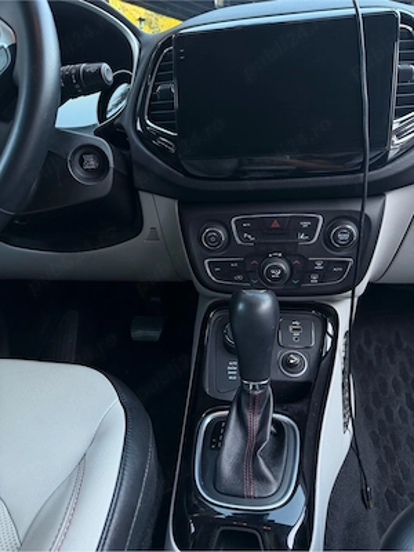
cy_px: 276
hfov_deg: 56.8
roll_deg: -0.3
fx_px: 383
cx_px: 207
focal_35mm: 24
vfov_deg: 71.6
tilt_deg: -25.4
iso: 200
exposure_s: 1/104
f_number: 1.78
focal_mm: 6.76
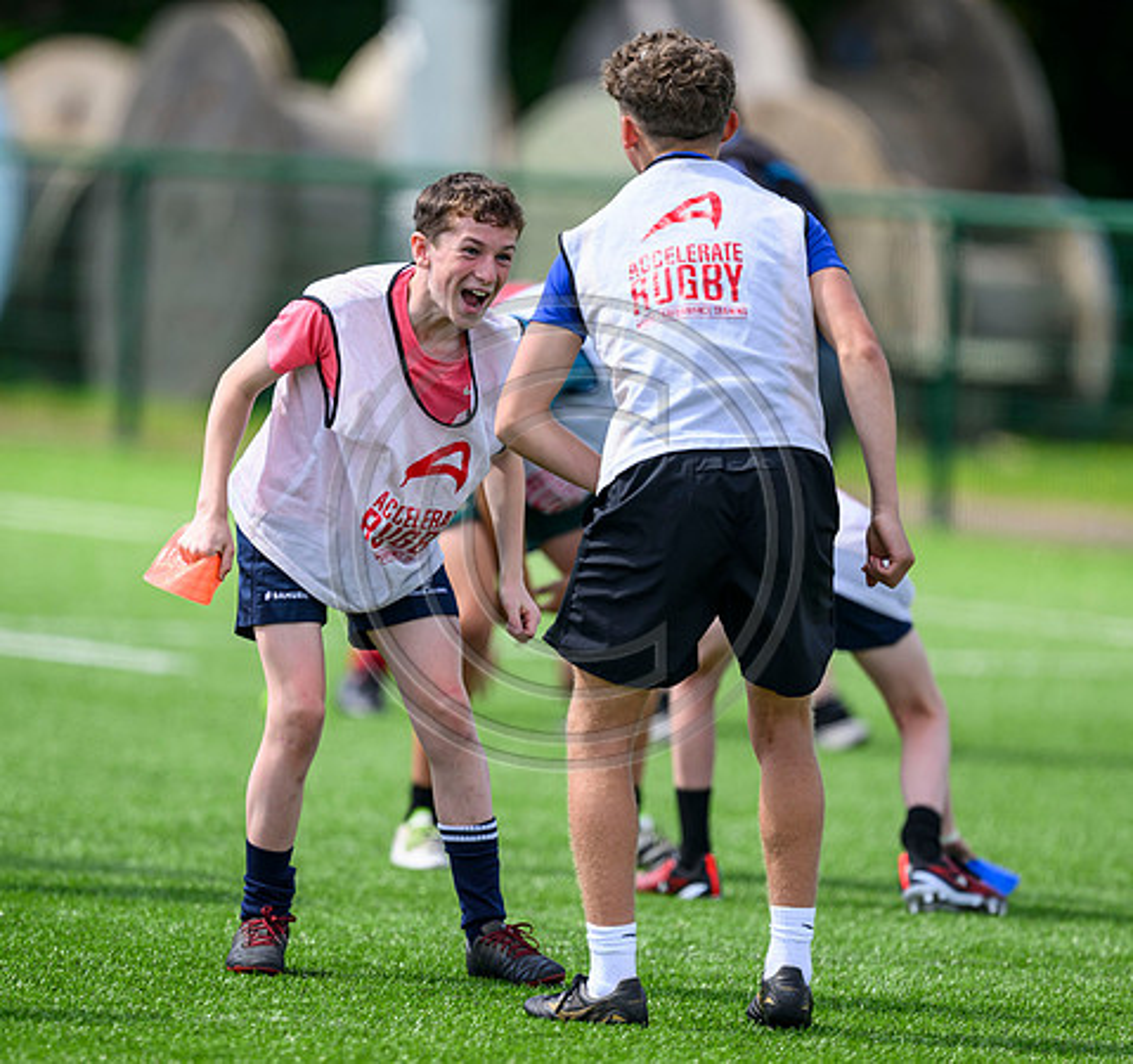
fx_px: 19267
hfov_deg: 3.4
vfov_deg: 3.2
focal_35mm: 536
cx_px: 466
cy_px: 578
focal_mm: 400
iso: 250
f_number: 3.2
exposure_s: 1/1250
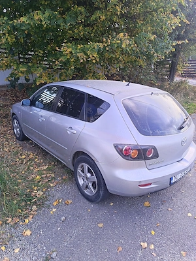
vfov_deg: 71.6
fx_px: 181
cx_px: 98
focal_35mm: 24
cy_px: 130
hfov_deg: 56.8
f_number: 1.75
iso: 708
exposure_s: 1/100
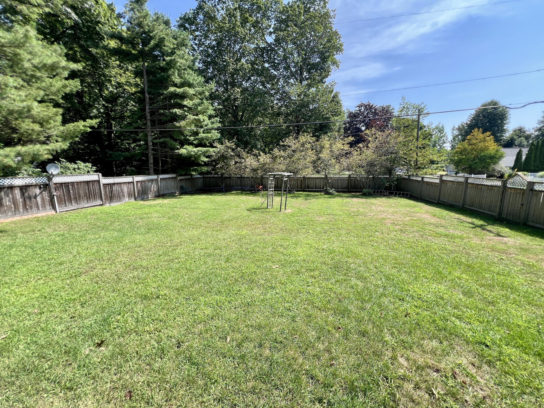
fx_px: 204
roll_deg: +0.5
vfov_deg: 89.9
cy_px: 204
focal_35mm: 13
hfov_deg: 106.2
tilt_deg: -10.4
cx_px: 272
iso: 32
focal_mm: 1.57
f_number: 1.8
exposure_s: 1/436
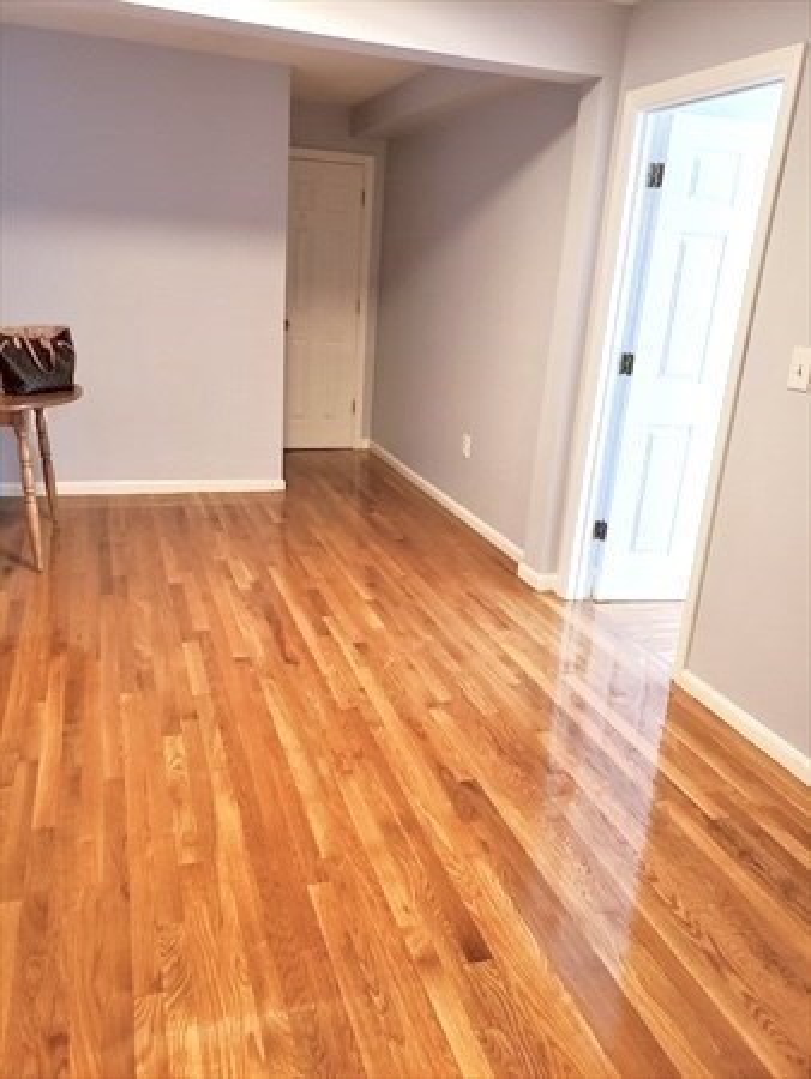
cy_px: 540
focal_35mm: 26
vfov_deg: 67.3
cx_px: 406
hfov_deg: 53.1
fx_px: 811
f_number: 2.4
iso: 250
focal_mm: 4.3
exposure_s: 1/30
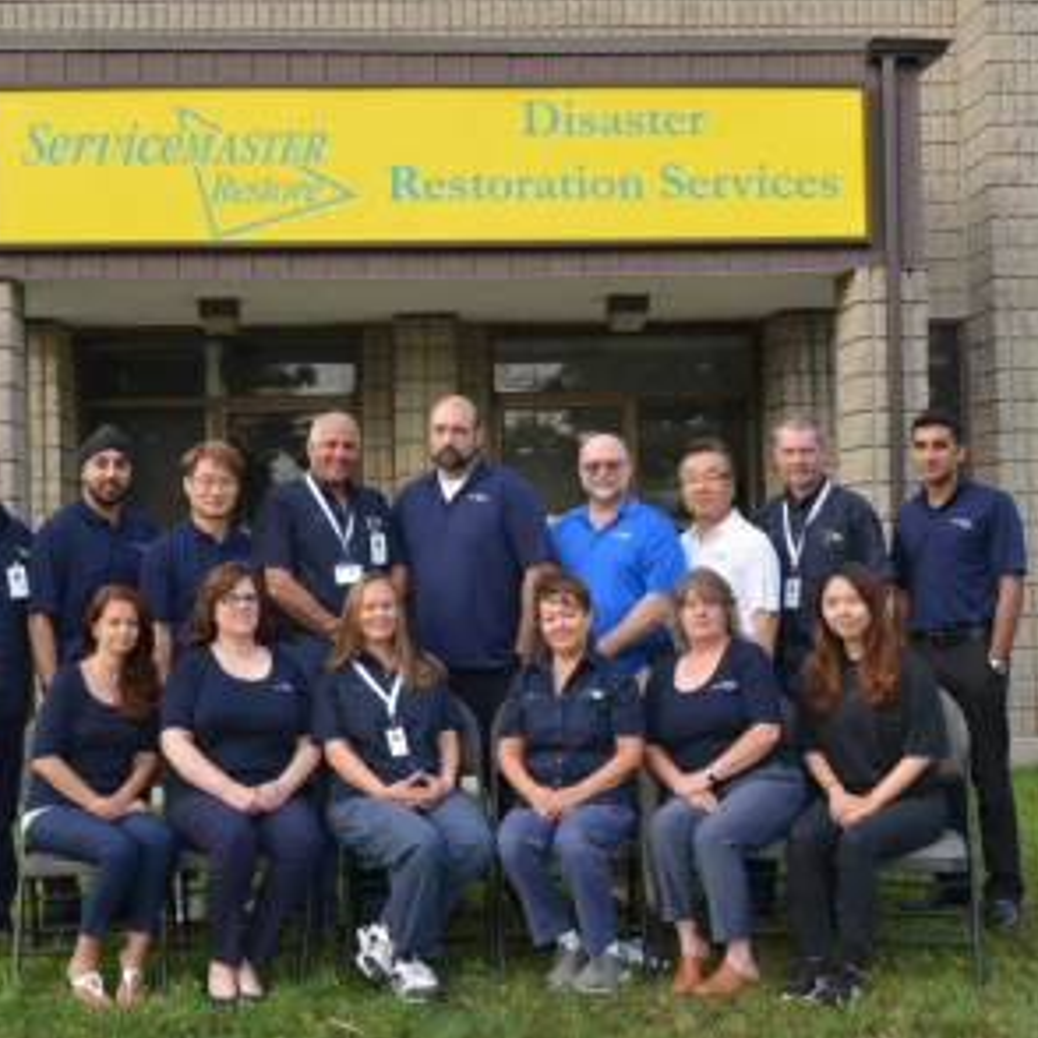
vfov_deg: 38.3
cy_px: 524
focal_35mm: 44
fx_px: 1493
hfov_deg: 38.3
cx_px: 448
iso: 400
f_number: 10
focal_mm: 34
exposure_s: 1/100
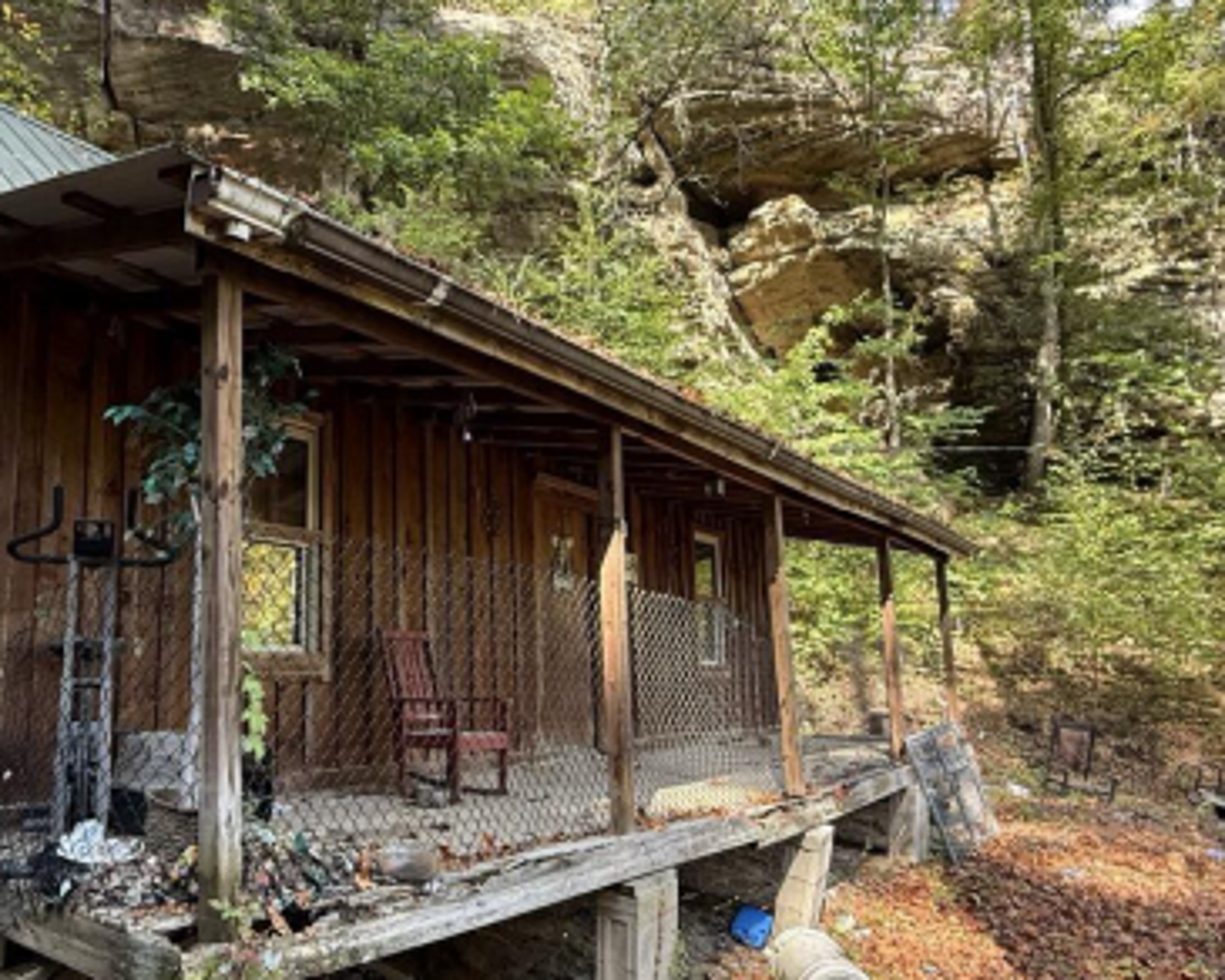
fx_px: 906
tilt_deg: +8.3
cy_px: 554
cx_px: 394
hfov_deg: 66.0
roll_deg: +0.2
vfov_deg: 56.6
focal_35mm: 25
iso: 160
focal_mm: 2.22
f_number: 2.2
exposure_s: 1/99
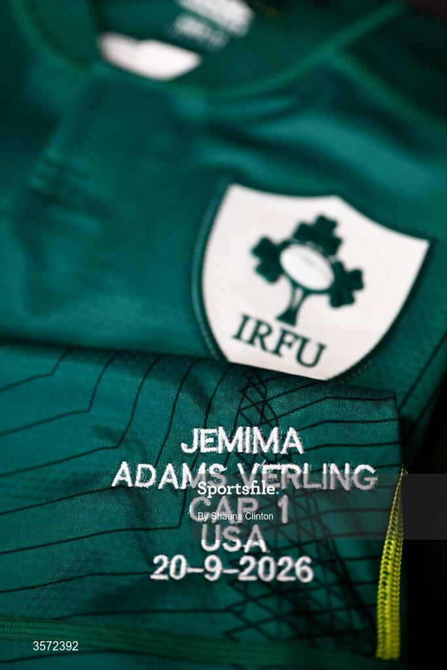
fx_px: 931
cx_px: 224
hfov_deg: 27.0
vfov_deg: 39.6
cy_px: 335
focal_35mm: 50
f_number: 1.8
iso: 500
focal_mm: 50
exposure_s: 1/250
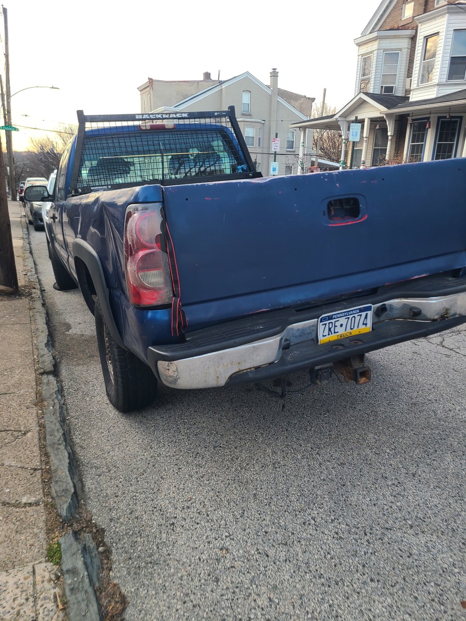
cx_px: 233
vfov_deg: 67.3
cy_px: 310
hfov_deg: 53.1
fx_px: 467
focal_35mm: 26
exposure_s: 1/159
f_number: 1.8
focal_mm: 5.4
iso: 40
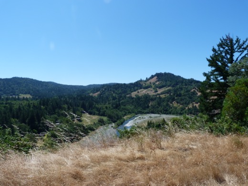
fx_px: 179
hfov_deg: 69.4
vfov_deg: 54.9
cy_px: 93
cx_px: 124
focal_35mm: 25
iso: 80
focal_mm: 4.5
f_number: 5.6
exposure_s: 1/320
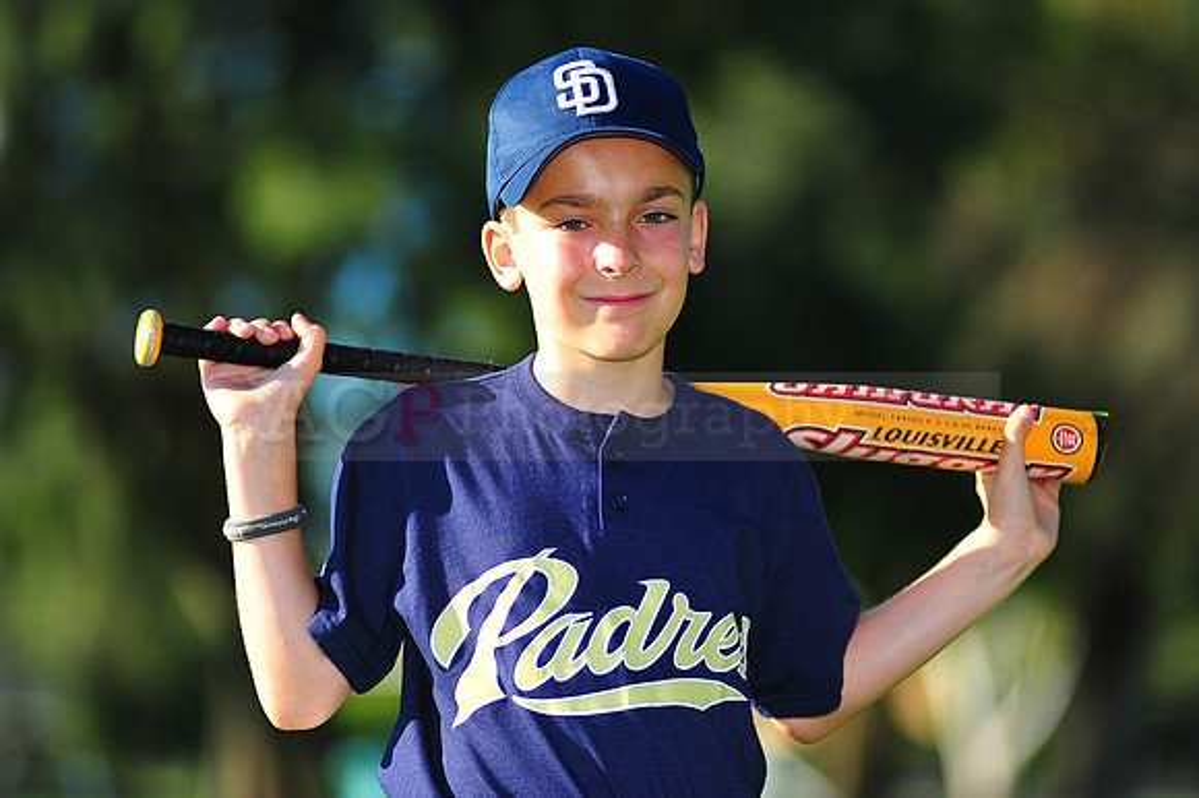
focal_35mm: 180
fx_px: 5991
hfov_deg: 11.4
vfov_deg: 7.6
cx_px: 600
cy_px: 399
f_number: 3.5
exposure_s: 1/1000
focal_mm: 180
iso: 200
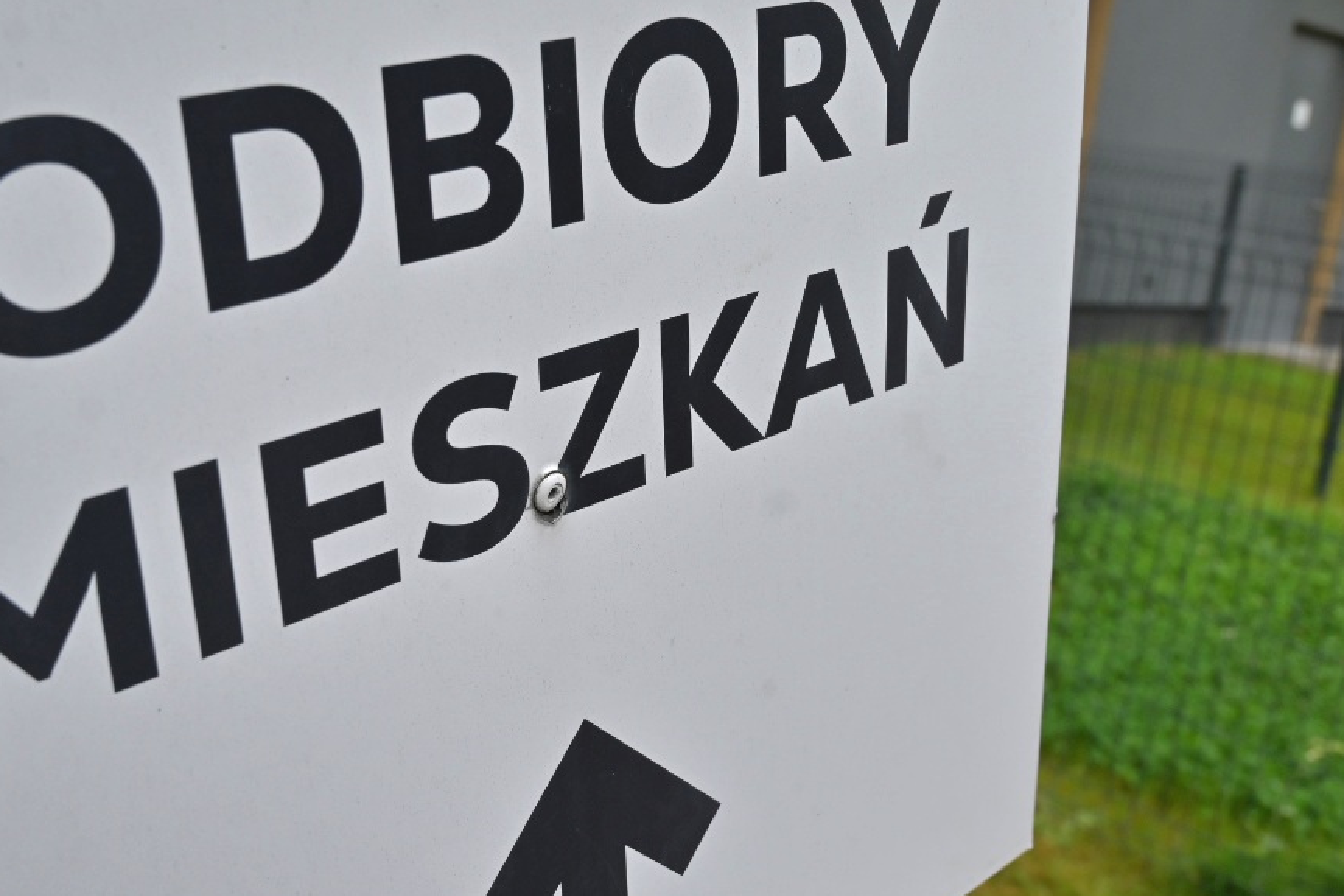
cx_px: 658
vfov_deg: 29.9
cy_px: 459
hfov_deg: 43.6
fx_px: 1680
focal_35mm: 45
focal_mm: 24
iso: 100
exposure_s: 1/323
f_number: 7.1
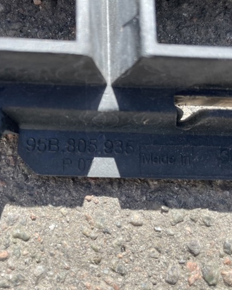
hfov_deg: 41.8
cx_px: 81
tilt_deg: -82.4
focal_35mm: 35
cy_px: 142
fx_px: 300
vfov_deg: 51.5
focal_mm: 4.2
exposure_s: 1/1062
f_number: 1.6
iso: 32
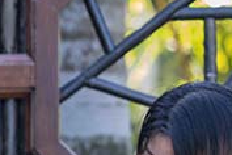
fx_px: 6972
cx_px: 425
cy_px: 171
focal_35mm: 1082
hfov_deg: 1.9
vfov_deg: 1.3
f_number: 4
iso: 2800
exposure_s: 1/800
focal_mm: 200
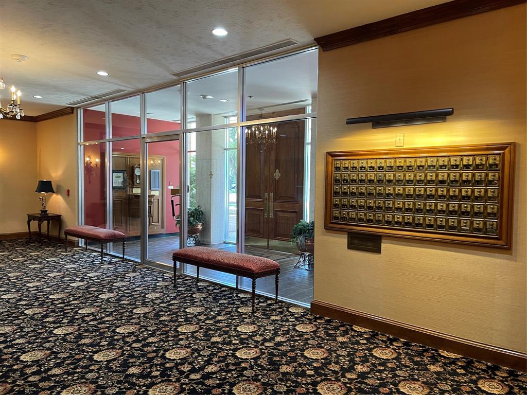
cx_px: 264
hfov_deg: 69.4
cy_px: 198
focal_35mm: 25
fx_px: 381
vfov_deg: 54.9
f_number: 1.6
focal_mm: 5.1
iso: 160
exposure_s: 1/60
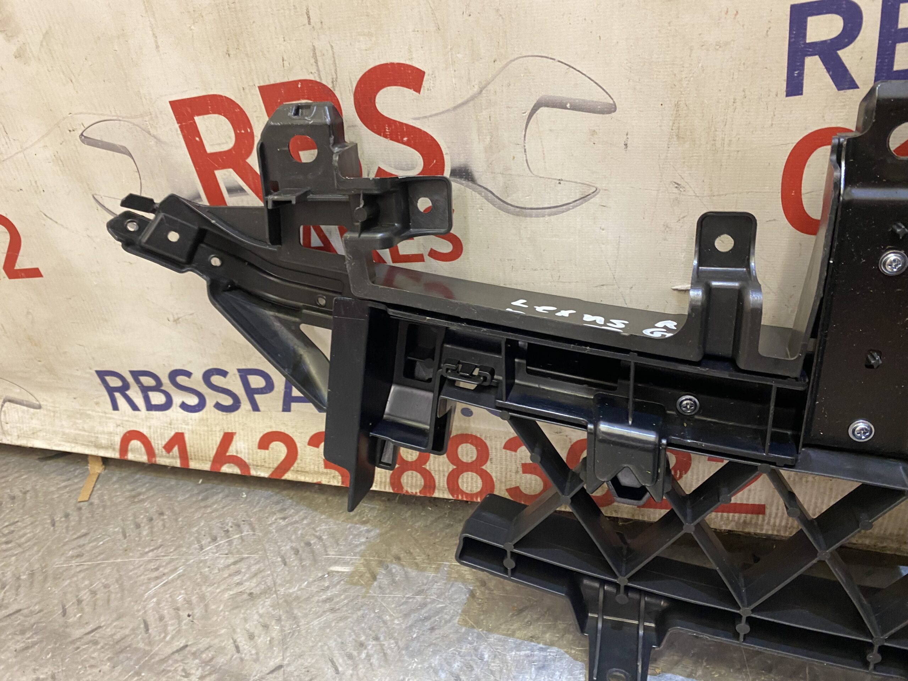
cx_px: 454
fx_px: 682
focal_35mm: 26
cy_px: 340
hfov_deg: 67.3
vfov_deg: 53.1
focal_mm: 4.25
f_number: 1.8
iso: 160
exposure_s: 1/50
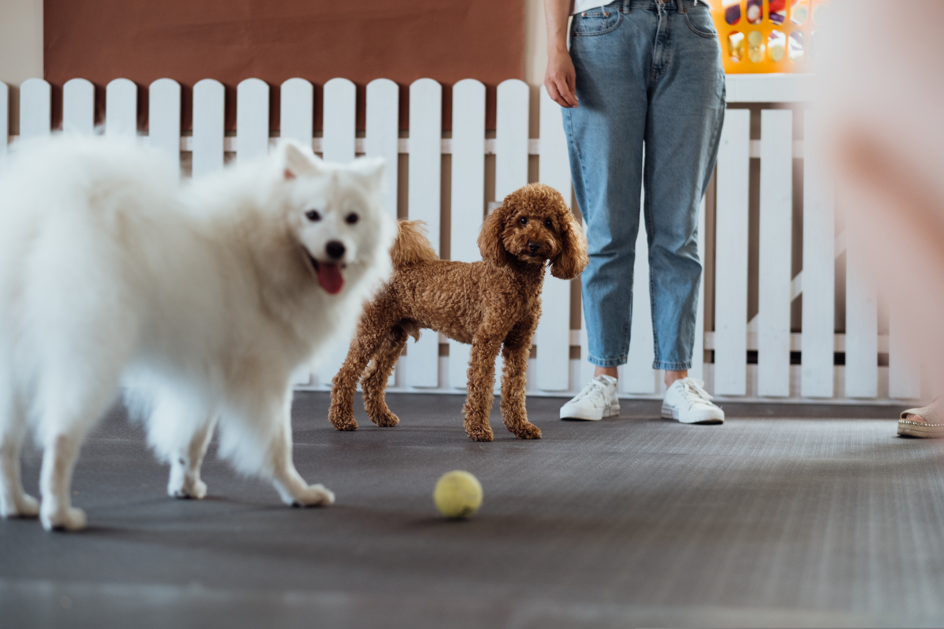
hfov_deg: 24.2
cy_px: 314
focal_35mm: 84
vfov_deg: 16.3
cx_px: 472
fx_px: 2202
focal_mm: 56
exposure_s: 1/250
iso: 320
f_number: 2
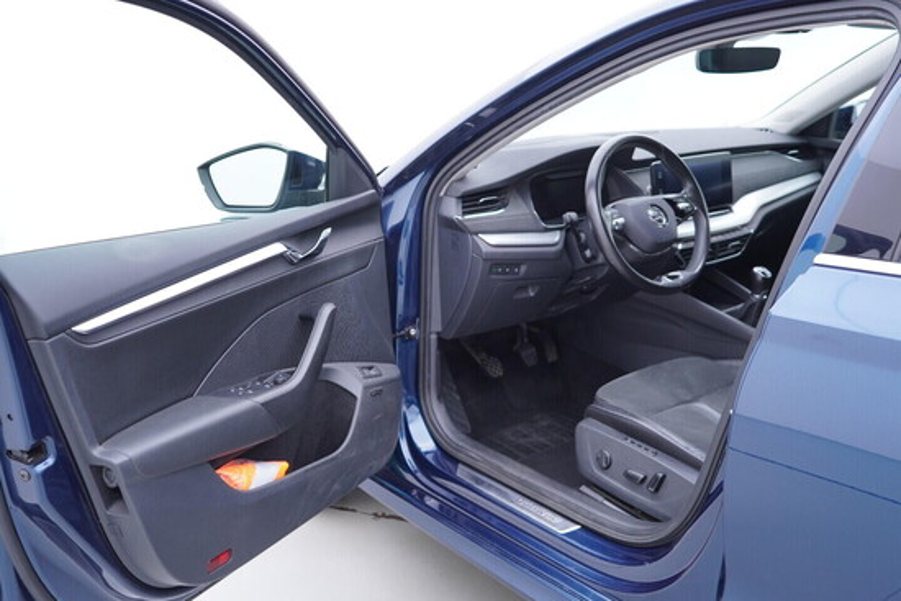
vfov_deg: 36.9
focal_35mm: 36
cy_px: 300
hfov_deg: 53.1
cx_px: 450
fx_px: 901
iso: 200
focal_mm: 24
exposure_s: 1/40
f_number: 2.8
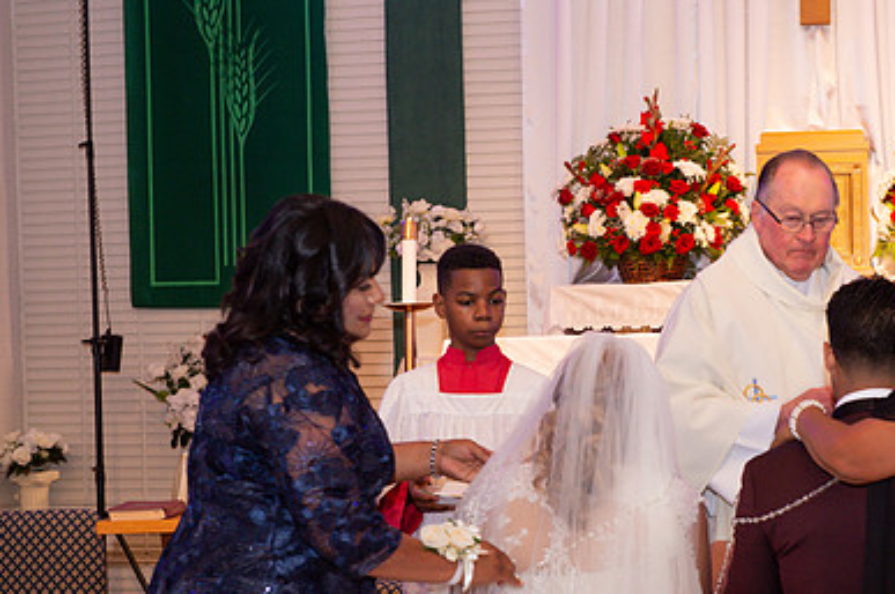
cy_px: 416
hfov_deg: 20.5
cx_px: 661
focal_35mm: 99
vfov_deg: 13.8
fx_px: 2458
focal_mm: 66
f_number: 4.5
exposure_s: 1/60
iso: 1250
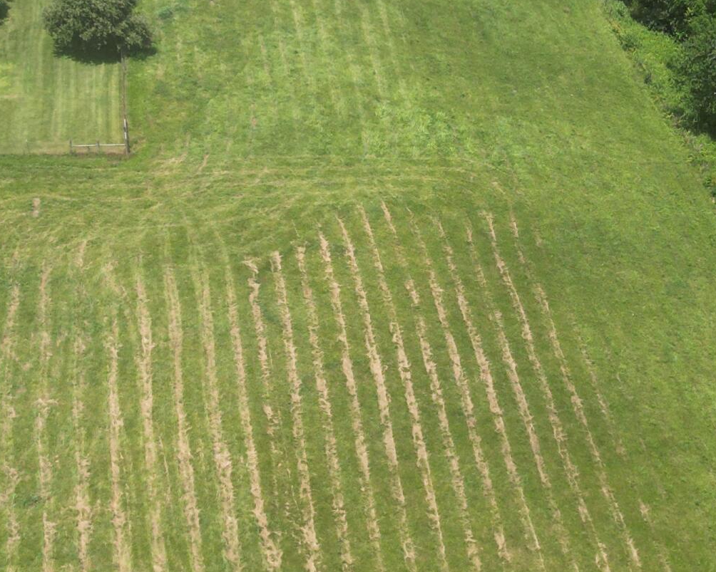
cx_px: 538
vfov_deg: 21.8
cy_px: 318
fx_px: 1483
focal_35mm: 70
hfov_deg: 26.8
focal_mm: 6.72
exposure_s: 1/2000
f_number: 1.7
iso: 110
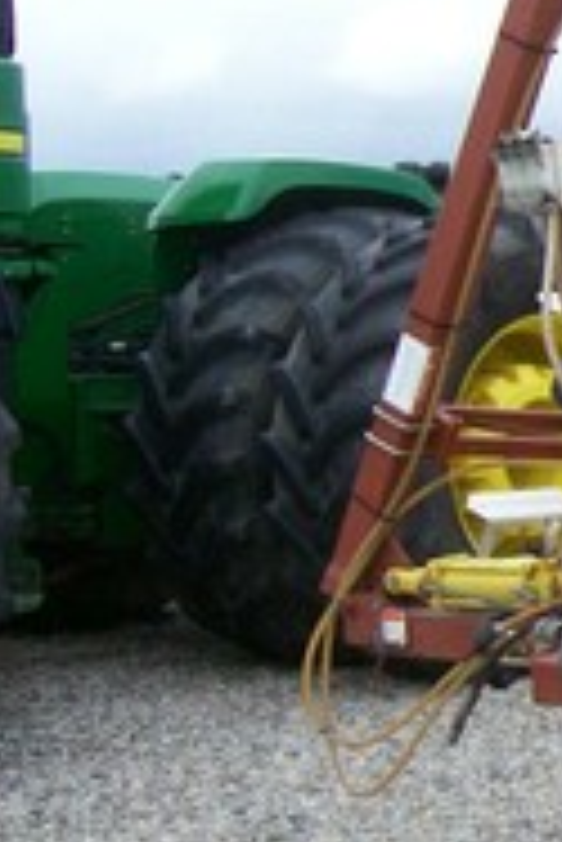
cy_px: 396
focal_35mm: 103
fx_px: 2407
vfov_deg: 19.8
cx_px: 1146
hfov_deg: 11.8
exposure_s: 1/374
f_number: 5.1
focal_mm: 5.6
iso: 80
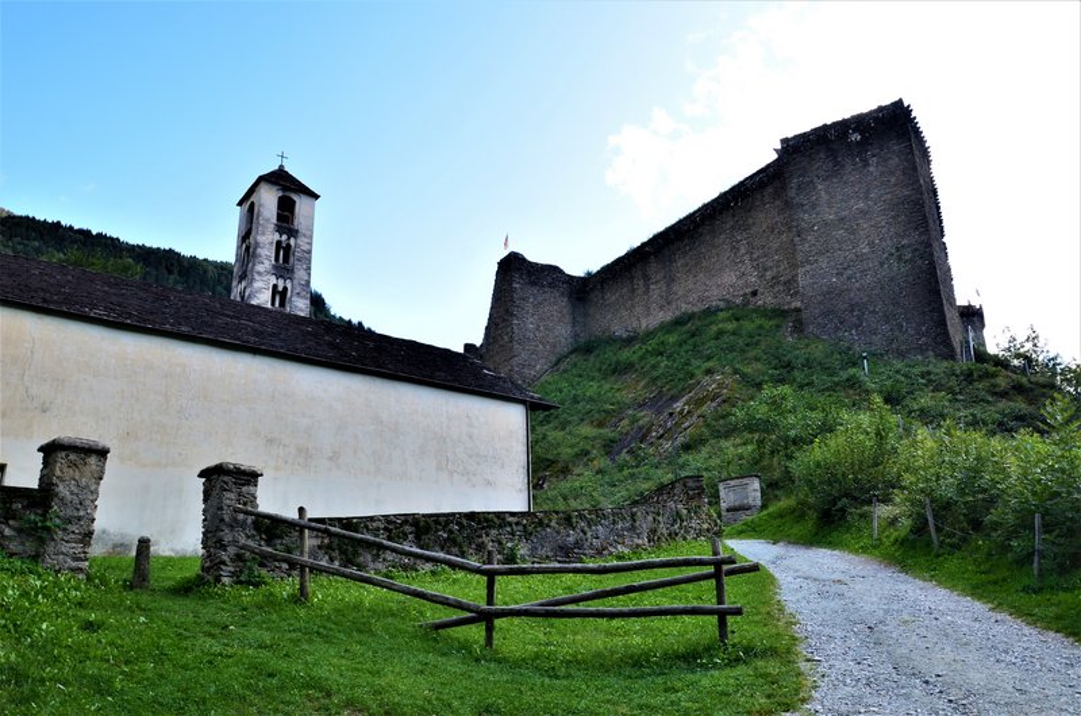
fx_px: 809
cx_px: 540
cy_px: 358
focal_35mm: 27
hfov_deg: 67.5
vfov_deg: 47.7
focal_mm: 18
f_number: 8
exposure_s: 1/80
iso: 320
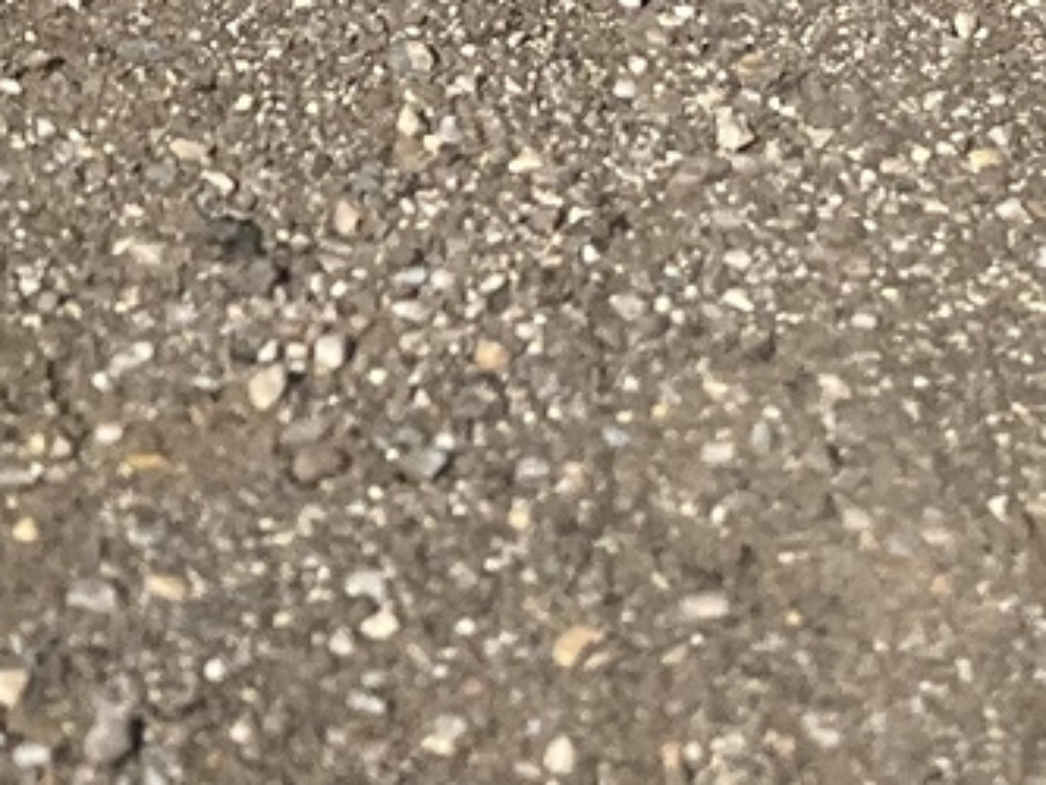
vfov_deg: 8.4
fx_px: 5260
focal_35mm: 174
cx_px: -280
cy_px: 1146
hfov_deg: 11.1
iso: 25
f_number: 1.8
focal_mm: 3
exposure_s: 1/1076
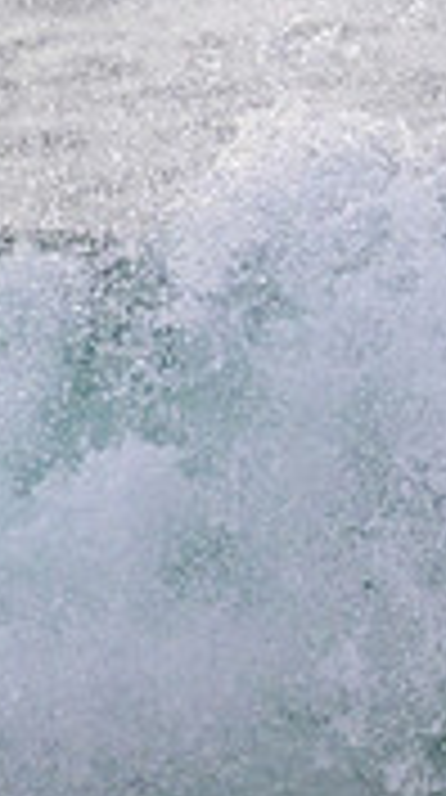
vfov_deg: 0.6
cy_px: 344
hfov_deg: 0.3
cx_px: 1061
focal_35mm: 3512
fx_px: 74156
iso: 1600
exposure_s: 1/2000
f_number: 11
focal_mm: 800
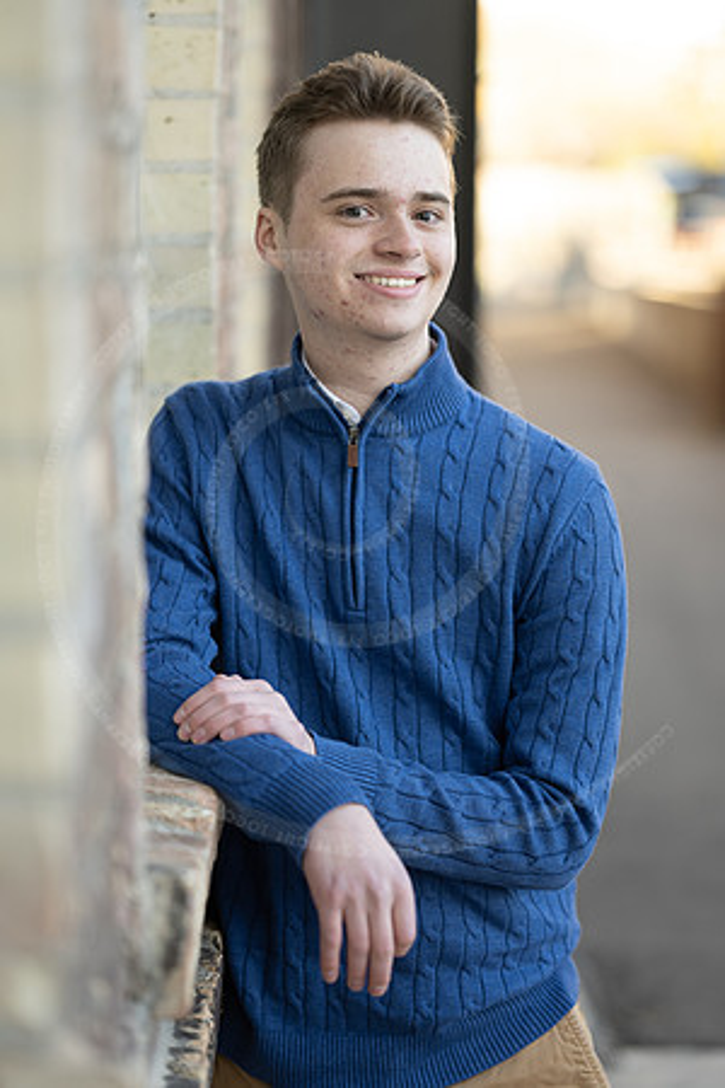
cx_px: 362
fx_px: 2568
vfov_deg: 23.9
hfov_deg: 16.1
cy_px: 544
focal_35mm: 85
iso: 100
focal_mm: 85
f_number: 1.8
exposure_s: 1/160
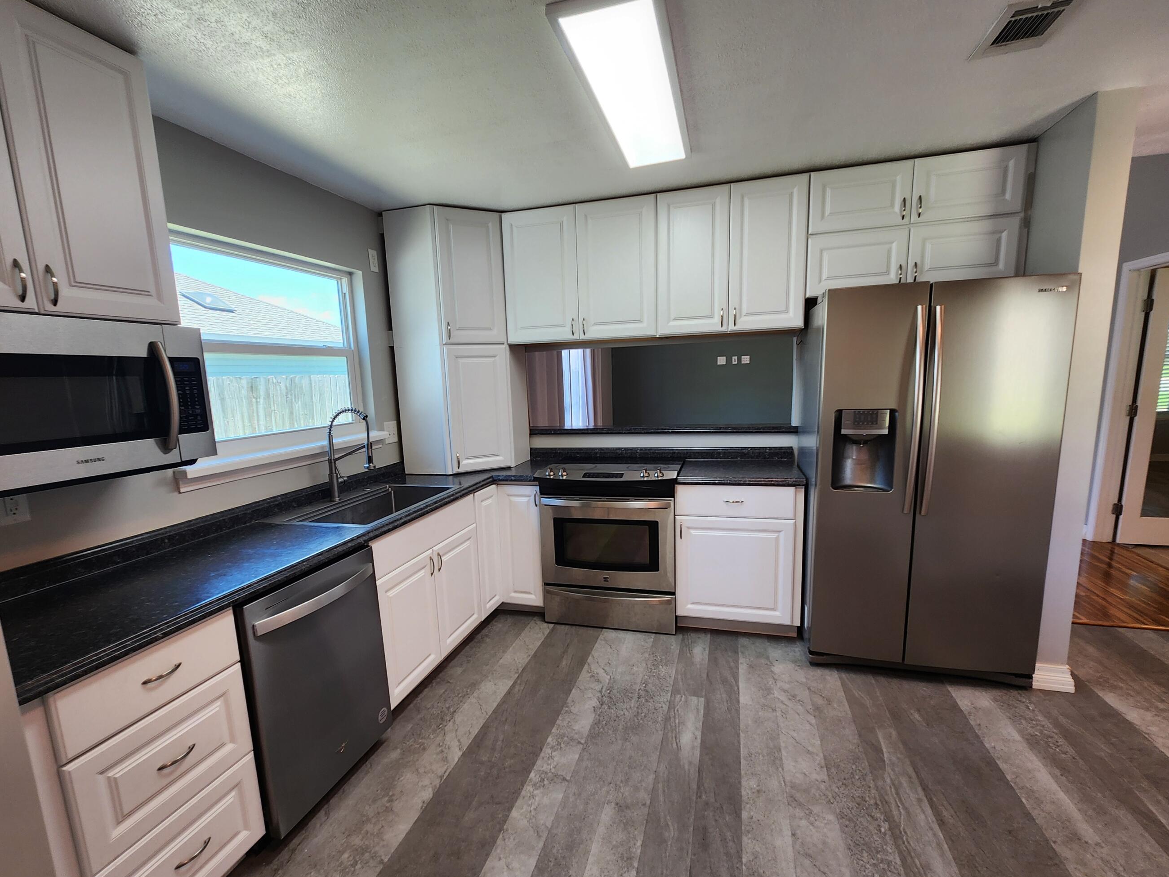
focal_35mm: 15
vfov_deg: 81.7
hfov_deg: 98.1
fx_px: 507
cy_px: 461
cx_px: 559
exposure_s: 1/60
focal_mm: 2.2
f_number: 2.2
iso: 64
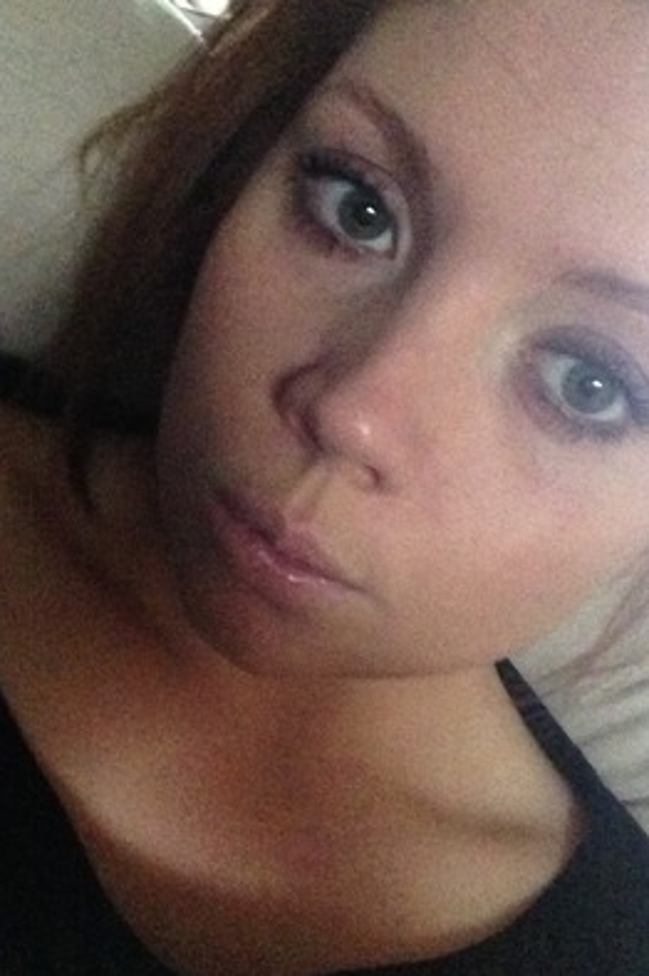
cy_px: 488
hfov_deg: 35.9
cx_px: 329
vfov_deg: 51.9
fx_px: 1002
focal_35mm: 37
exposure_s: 1/15
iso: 1000
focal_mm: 2.18
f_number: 2.4
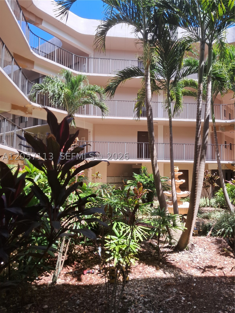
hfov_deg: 51.4
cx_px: 118
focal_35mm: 27
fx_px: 244
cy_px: 156
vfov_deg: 65.3
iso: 50
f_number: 1.8
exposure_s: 1/262
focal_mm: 4
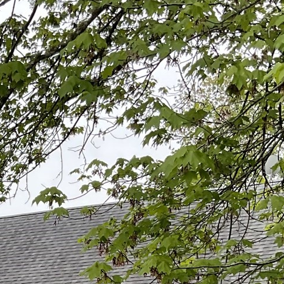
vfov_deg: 14.9
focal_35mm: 109
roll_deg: -1.5
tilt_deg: +3.0
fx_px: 1012
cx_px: -60
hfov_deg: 15.4
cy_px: 418
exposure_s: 1/1342
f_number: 1.8
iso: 16
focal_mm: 3
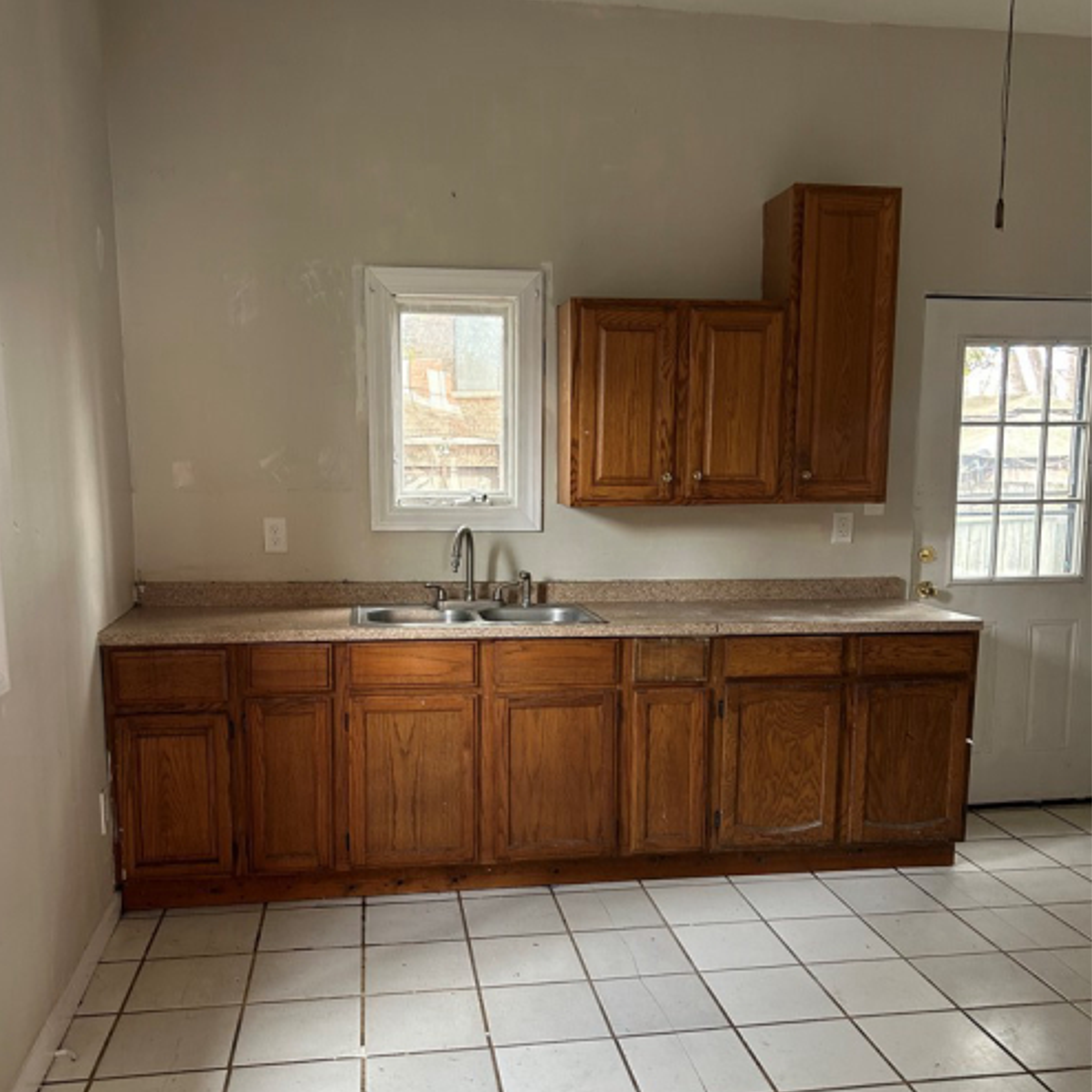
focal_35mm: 31
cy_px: 642
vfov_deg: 52.3
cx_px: 542
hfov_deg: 52.5
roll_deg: -0.6
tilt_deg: -7.8
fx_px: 1106
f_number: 1.5
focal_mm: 5.7
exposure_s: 1/67
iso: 125
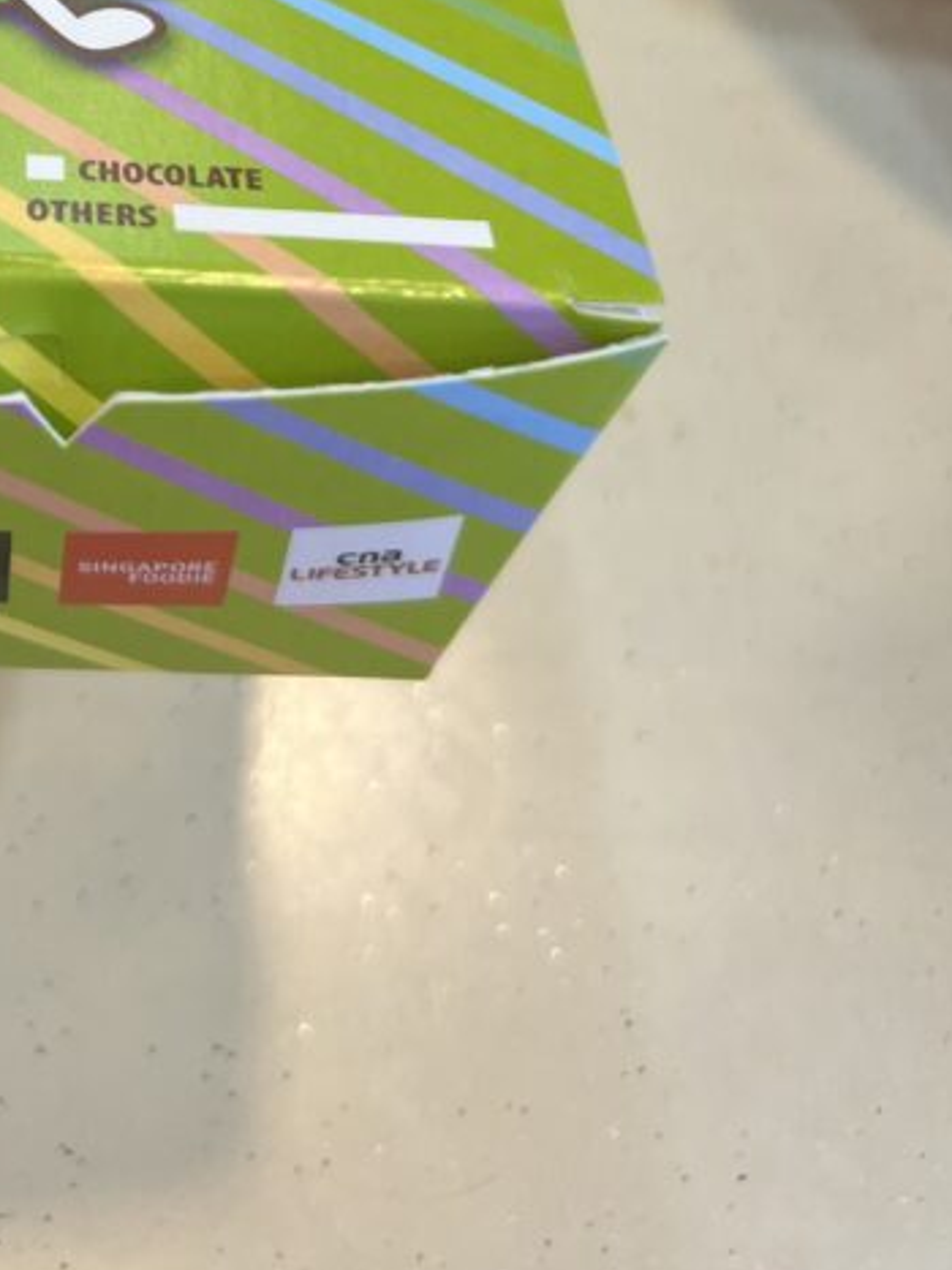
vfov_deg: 31.0
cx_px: -76
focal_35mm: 57
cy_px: -35
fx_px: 2091
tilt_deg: -53.1
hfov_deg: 24.1
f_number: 1.5
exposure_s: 1/100
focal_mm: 5.7
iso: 50
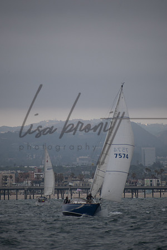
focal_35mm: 450
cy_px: 125
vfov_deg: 4.6
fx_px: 3131
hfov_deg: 3.1
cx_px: 84
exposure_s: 1/640
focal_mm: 300
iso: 400
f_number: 6.3
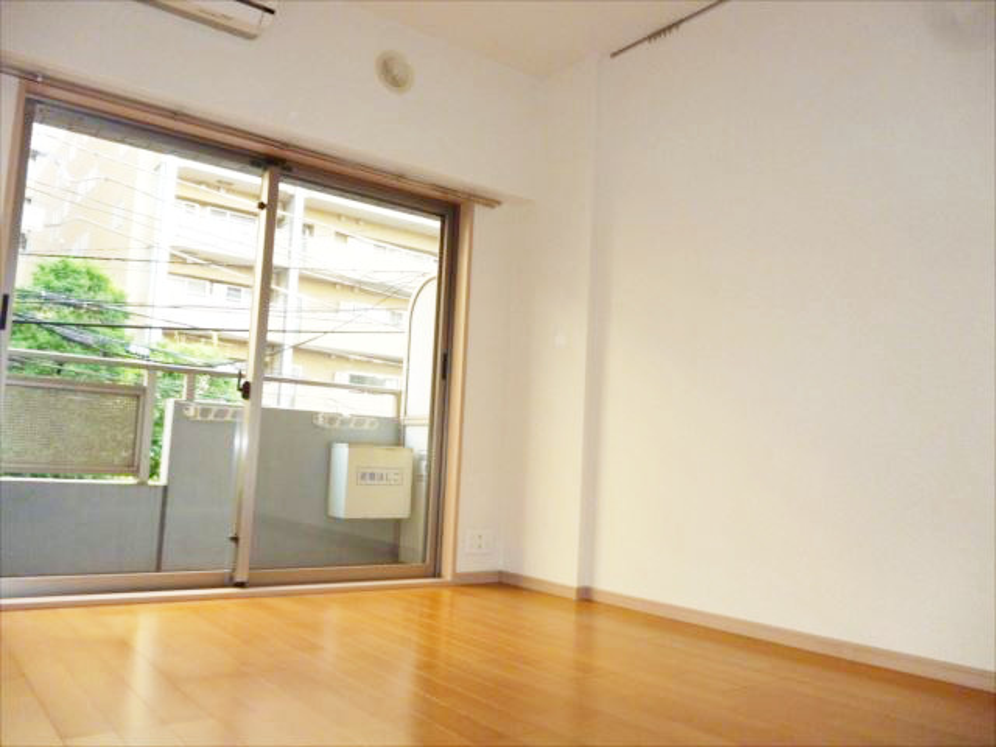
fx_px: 806
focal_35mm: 28
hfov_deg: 63.4
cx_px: 498
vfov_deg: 49.7
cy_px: 374
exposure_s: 1/60
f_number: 3.1
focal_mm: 5
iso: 400
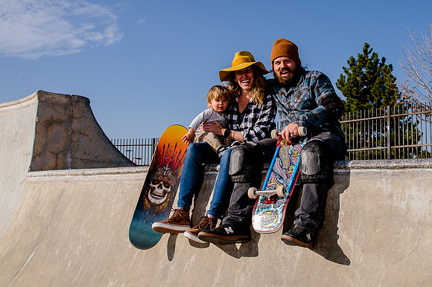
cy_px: 98
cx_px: 272
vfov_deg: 30.2
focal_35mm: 44
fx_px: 530
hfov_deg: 44.0
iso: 200
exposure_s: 1/640
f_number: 7.1
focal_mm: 32
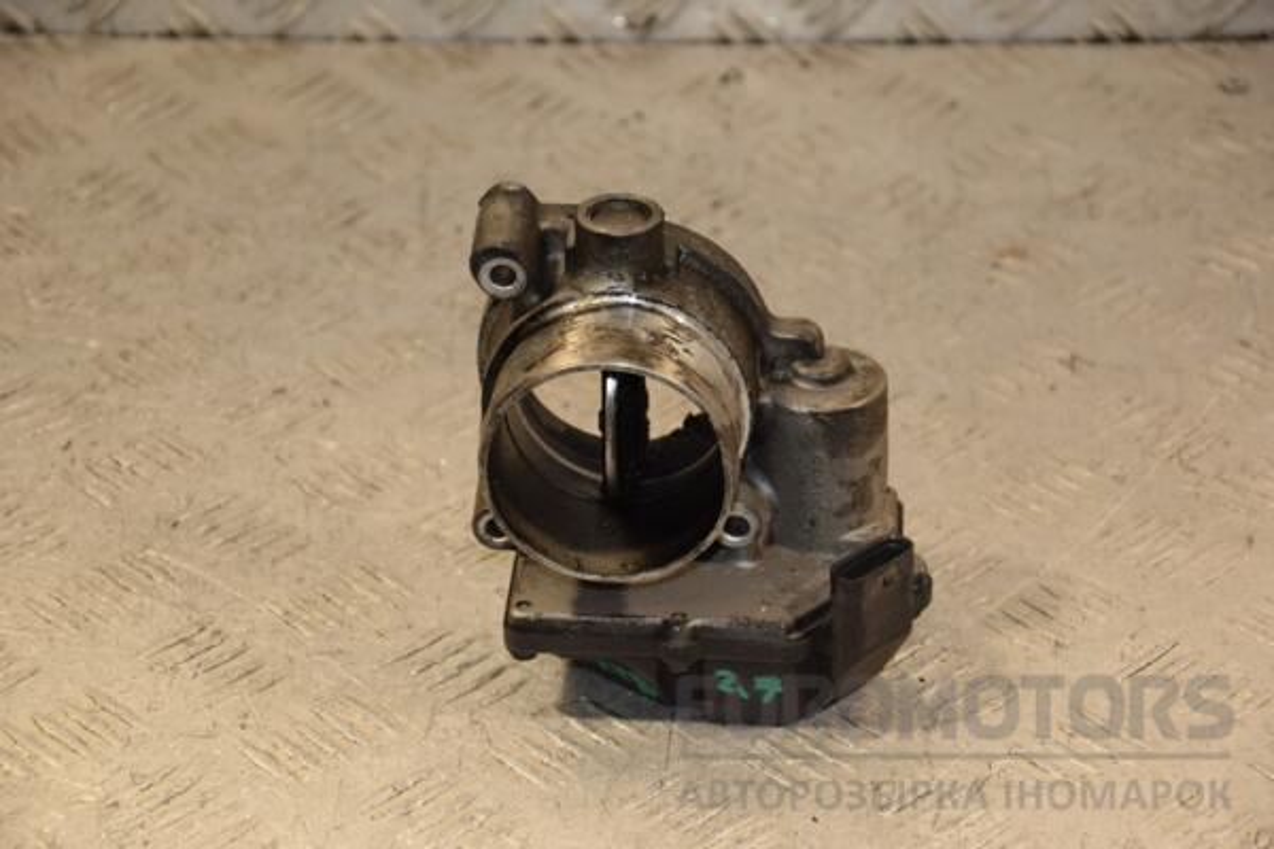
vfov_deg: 12.2
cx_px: 637
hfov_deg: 18.2
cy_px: 424
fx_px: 3981
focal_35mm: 112
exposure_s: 1/200
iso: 800
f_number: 5.3
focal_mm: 75
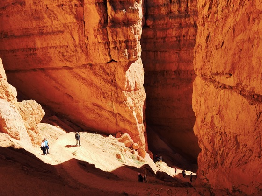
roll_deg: +3.2
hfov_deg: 61.7
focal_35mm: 29
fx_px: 219
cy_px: 98
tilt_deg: -13.1
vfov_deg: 48.2
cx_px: 131
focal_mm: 4.15
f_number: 2.2
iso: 32
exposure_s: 1/1236
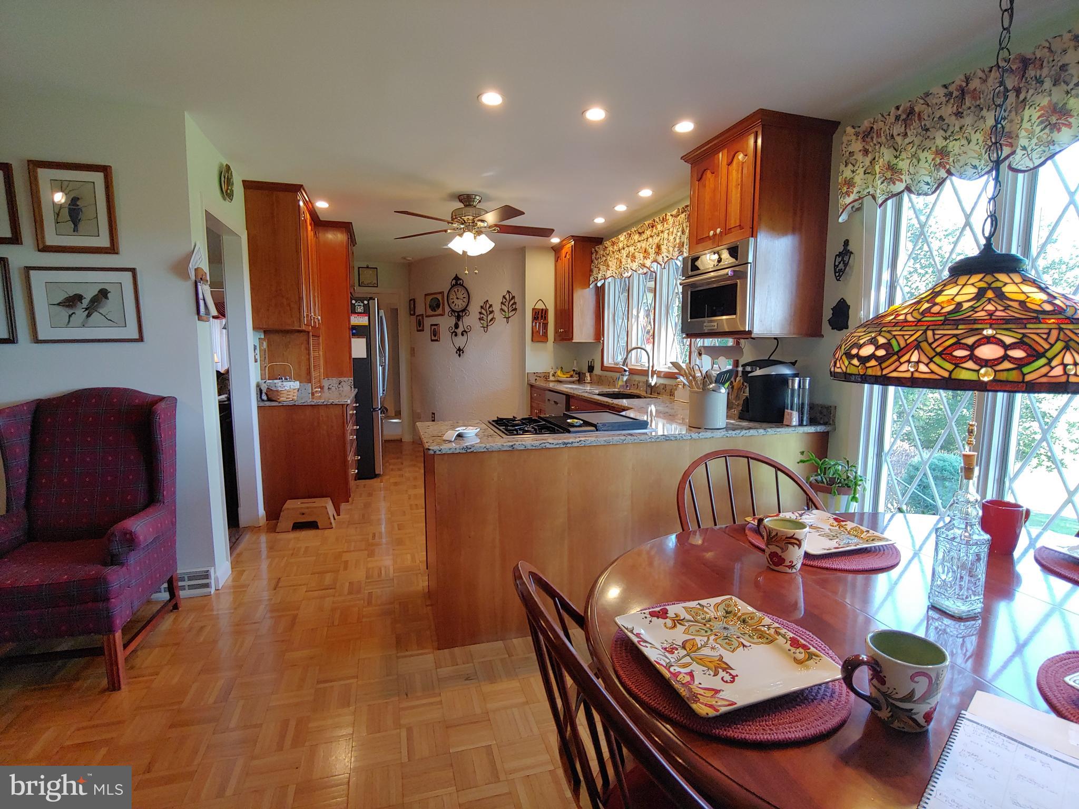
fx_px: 499
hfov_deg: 94.5
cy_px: 404
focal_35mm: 16
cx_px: 540
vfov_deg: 78.1
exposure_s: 1/40
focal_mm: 2.18
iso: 100
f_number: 1.9
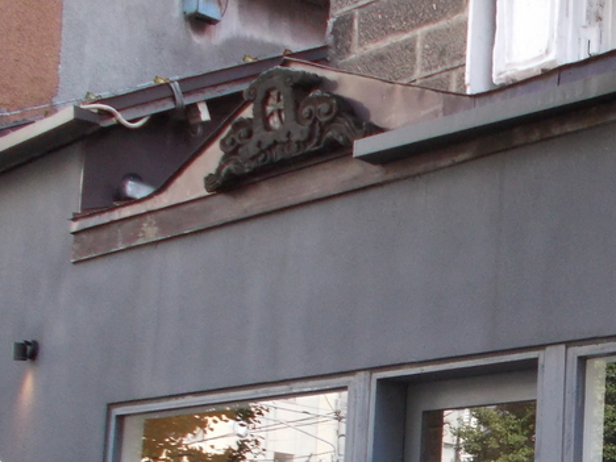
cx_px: 657
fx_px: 1370
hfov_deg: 23.9
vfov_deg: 18.7
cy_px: 442
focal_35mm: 77
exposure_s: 1/250
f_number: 3.4
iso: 250
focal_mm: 5.3
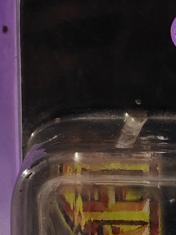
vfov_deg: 5.5
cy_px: 386
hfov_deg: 4.1
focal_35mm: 358
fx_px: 2426
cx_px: 335
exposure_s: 1/20.7
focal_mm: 7.48
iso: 400
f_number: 2.4
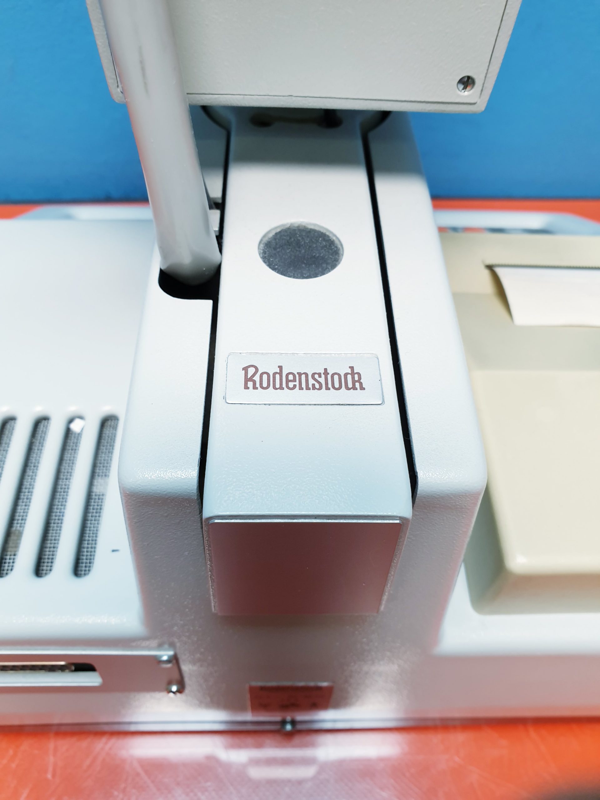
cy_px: 400
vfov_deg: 67.3
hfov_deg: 53.1
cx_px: 300
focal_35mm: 26
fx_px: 601
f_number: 2.4
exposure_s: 1/50
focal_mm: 4.3
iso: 100
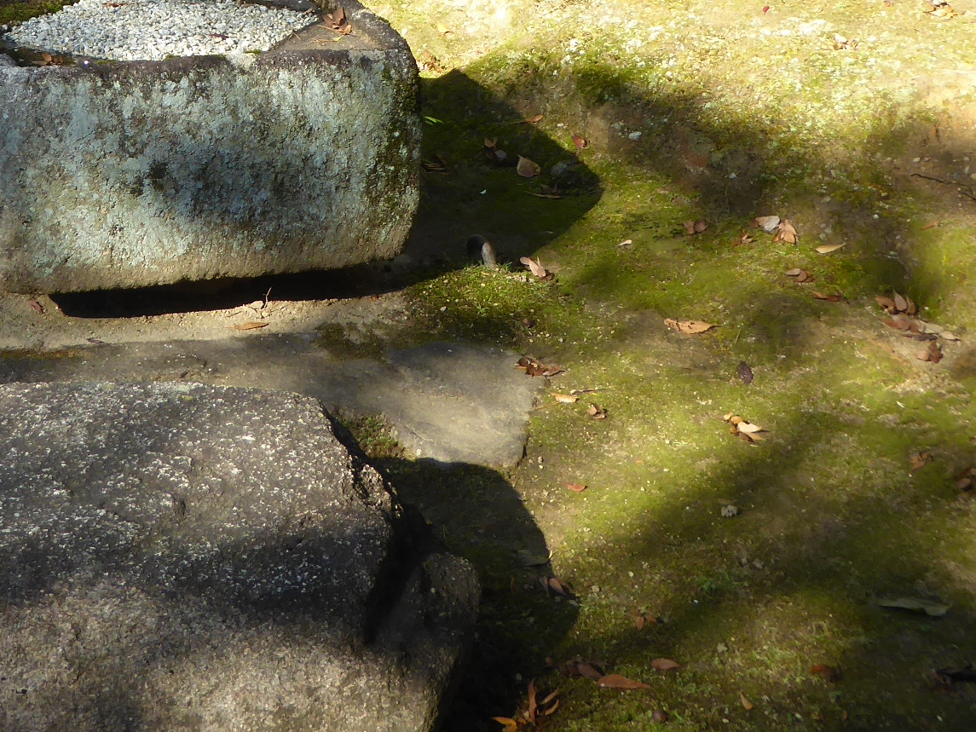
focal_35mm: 76
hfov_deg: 25.4
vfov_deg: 18.8
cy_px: -16
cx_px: 255
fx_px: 2143
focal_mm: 5.8
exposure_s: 1/200
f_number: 3.6
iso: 100
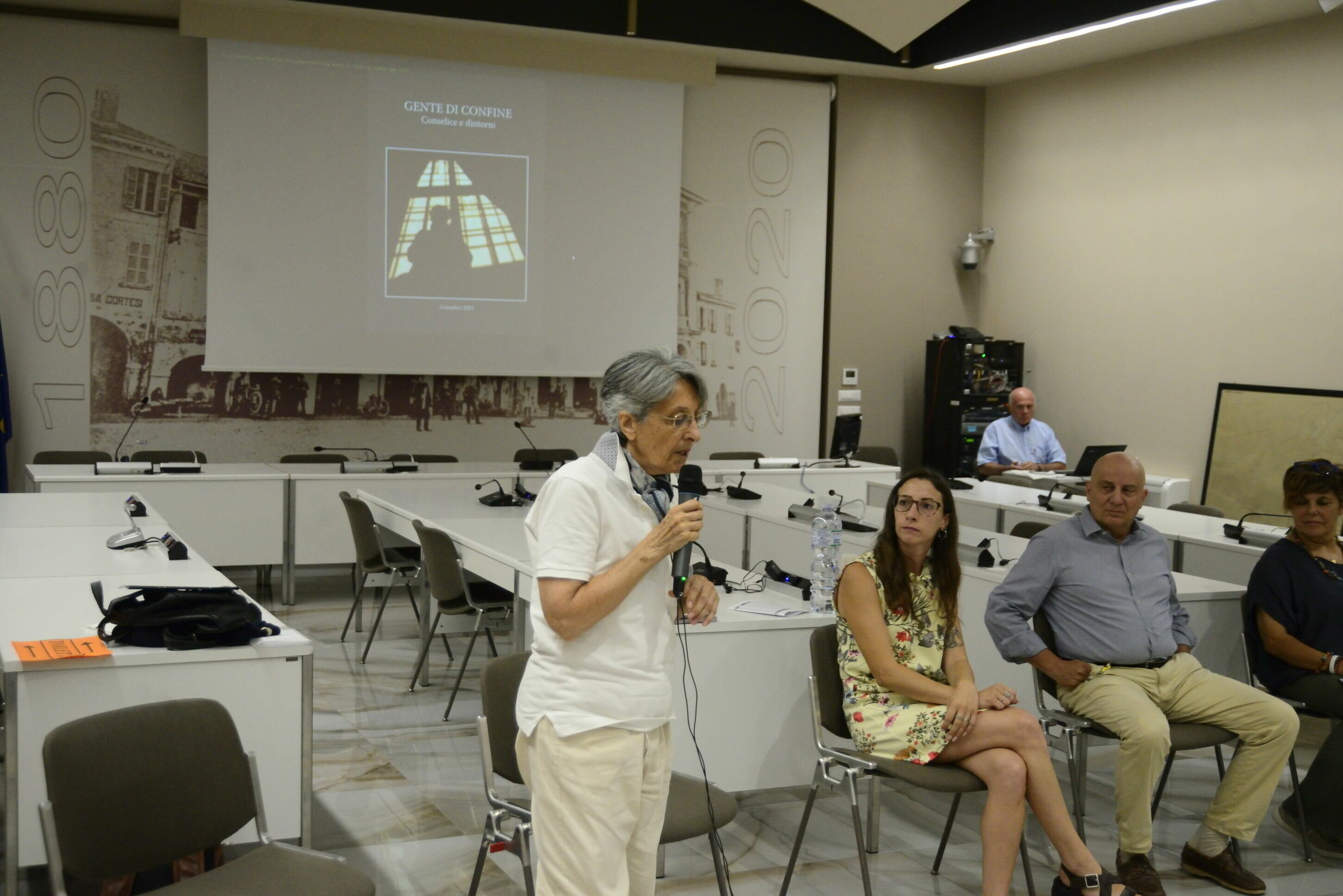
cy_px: 448
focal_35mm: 42
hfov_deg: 46.4
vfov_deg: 31.9
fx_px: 1567
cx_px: 672
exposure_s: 1/200
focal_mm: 42
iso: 4500
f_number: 5
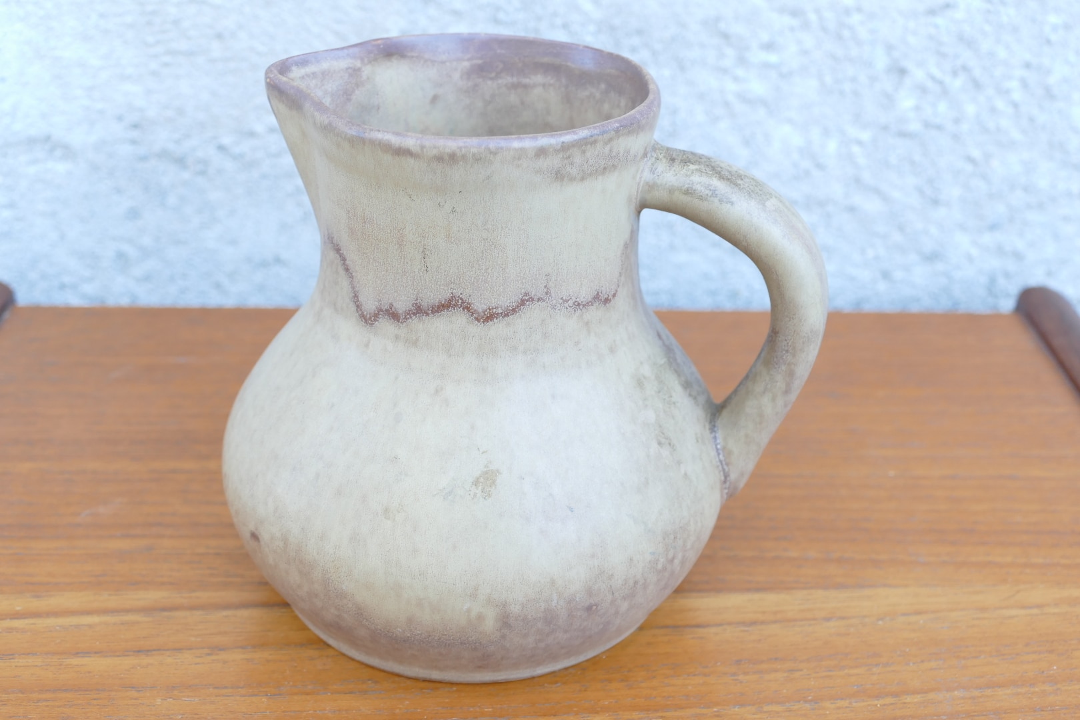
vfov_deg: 27.0
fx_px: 1500
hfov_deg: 39.6
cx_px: 540
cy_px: 360
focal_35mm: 50
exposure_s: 1/80
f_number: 3.3
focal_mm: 18.17
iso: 320
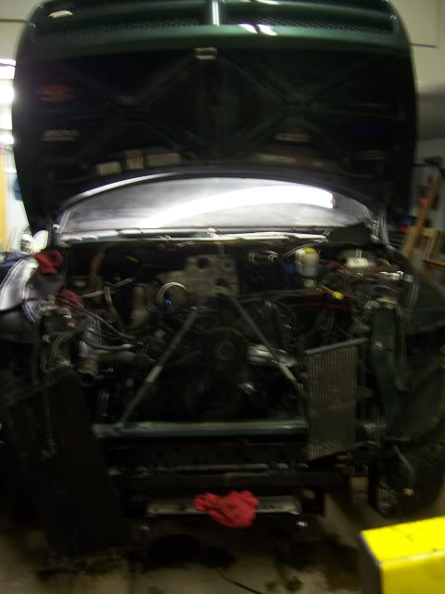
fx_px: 617
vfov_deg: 51.4
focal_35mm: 36
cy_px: 297
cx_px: 222
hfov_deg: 39.7
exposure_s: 1/8
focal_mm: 6
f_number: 3
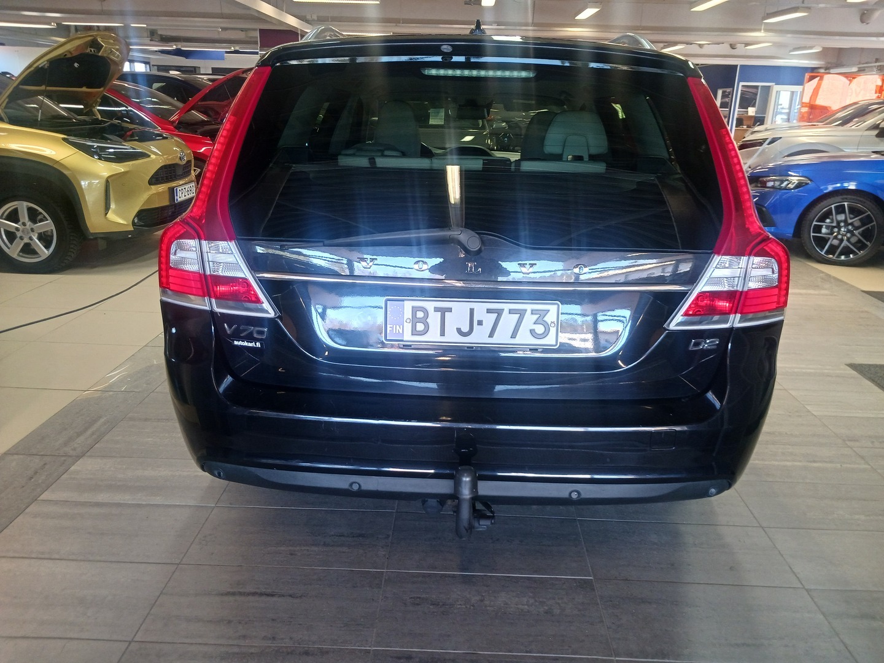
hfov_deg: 65.3
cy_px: 332
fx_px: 690
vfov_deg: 51.4
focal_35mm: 27
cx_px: 442
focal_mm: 4
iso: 200
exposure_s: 1/50
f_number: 1.8
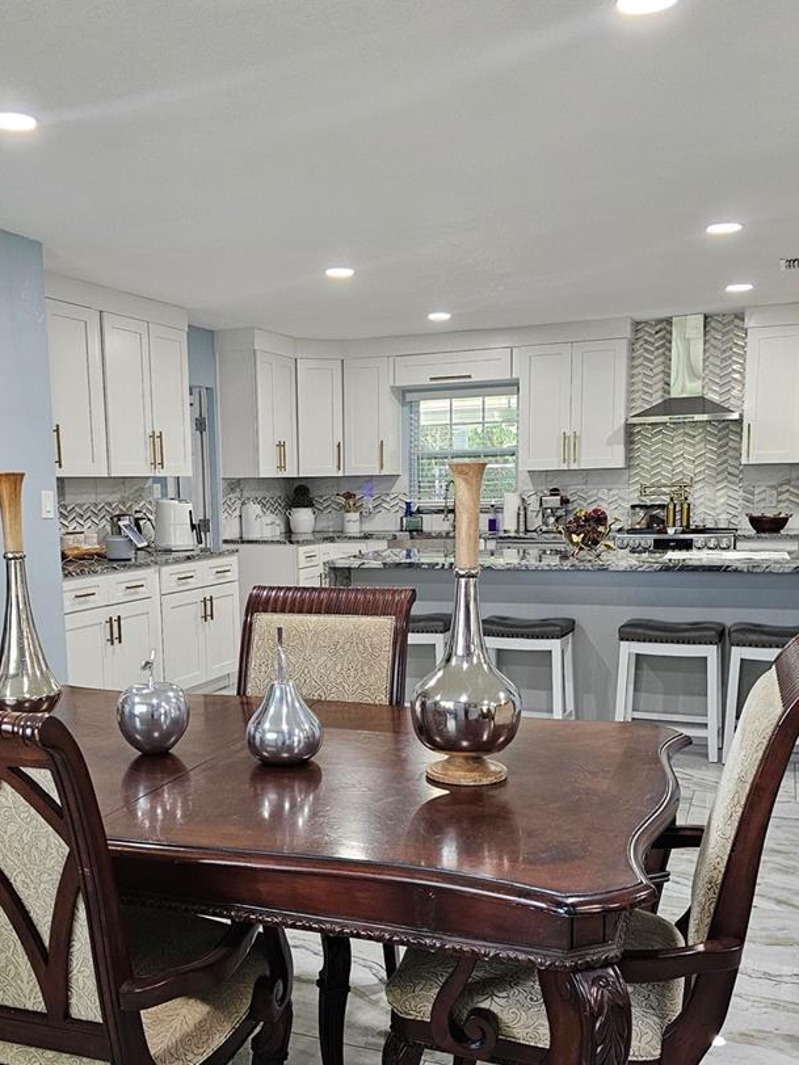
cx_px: 331
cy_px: 615
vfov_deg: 53.7
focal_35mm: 34
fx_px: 1046
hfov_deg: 41.6
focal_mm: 6.3
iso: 640
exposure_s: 1/170
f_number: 1.7
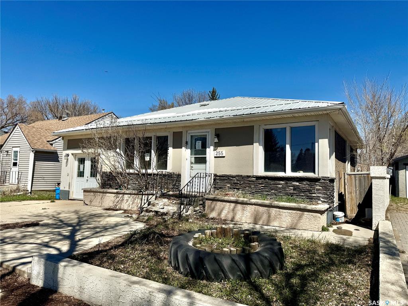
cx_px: 204
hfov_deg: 71.6
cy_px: 153
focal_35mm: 24
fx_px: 283
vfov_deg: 56.8
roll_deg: -0.9
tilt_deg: +5.2
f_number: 1.78
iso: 64
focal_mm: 6.76
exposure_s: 1/14286
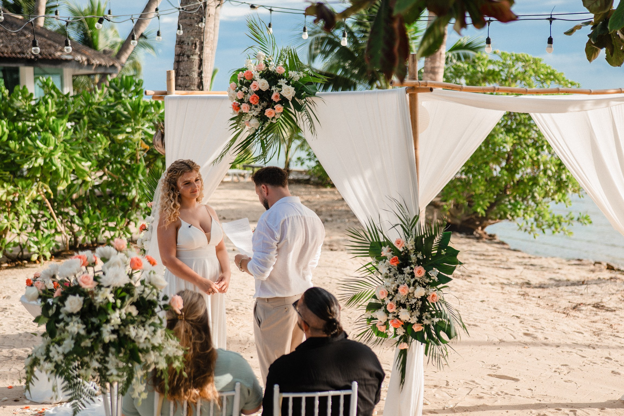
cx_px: 345
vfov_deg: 23.8
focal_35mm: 57
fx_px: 985
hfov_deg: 35.1
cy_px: 195
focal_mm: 50
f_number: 2
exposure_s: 1/400
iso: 100
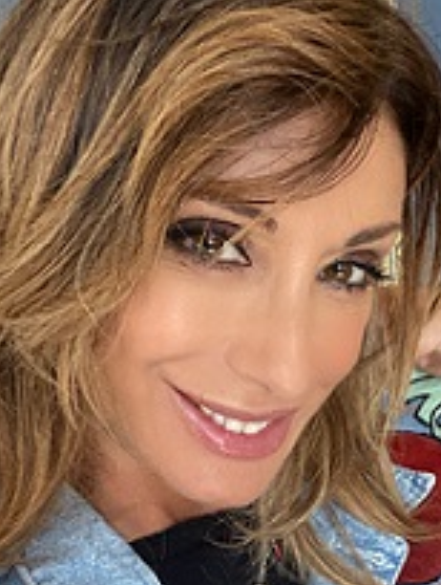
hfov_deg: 23.0
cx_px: 365
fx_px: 1066
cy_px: 498
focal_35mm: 63
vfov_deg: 29.7
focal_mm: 2.71
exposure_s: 1/50
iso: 200
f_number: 2.2
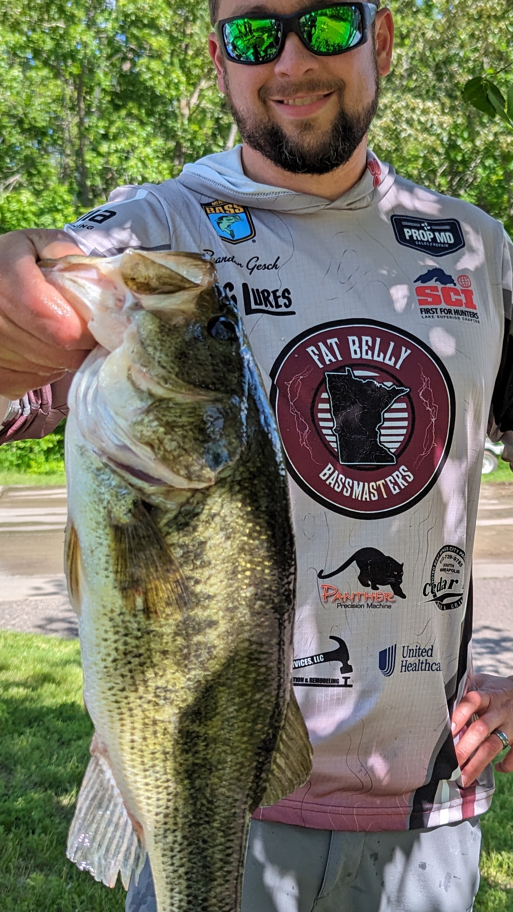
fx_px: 1136
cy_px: 469
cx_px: 387
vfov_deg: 43.7
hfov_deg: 25.1
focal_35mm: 47
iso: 41
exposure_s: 1/993
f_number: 1.85
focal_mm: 6.81
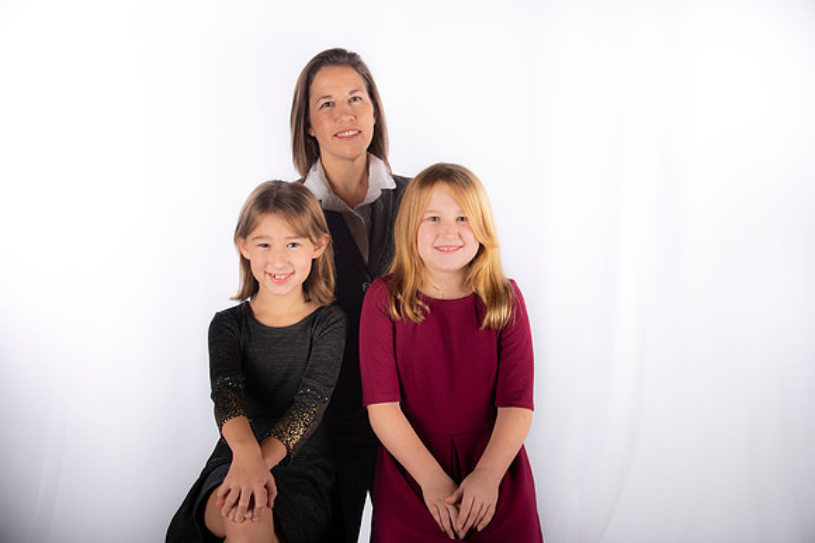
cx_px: 408
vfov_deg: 29.2
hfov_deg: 42.8
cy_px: 272
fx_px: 1041
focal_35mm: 46
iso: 100
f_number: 6.3
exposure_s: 1/200
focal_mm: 46
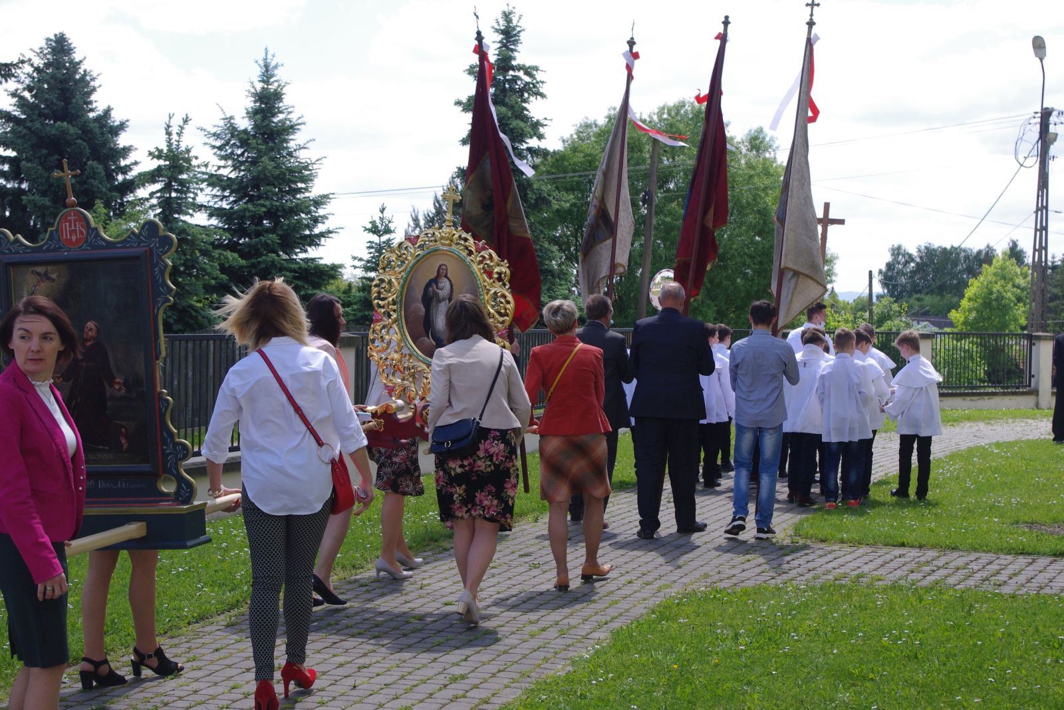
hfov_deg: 35.1
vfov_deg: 23.8
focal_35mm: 57
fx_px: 1685
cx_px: 532
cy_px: 355
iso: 400
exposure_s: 1/1000
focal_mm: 37.5
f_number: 6.7
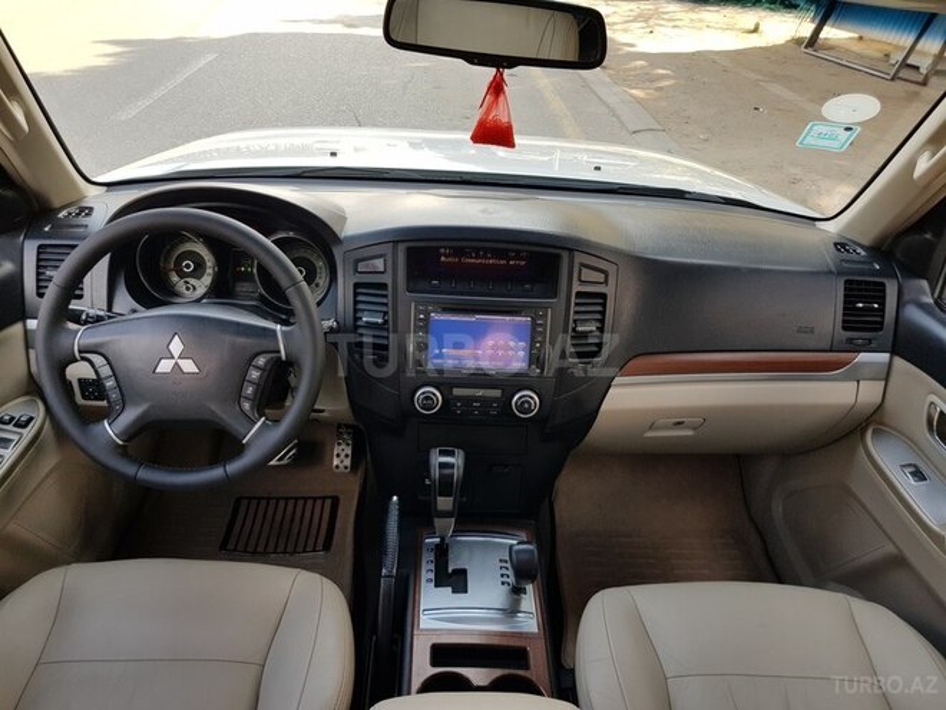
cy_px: 355
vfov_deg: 53.1
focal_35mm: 26
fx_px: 711
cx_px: 473
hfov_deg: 67.3
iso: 40
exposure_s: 1/181
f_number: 1.7
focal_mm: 4.2
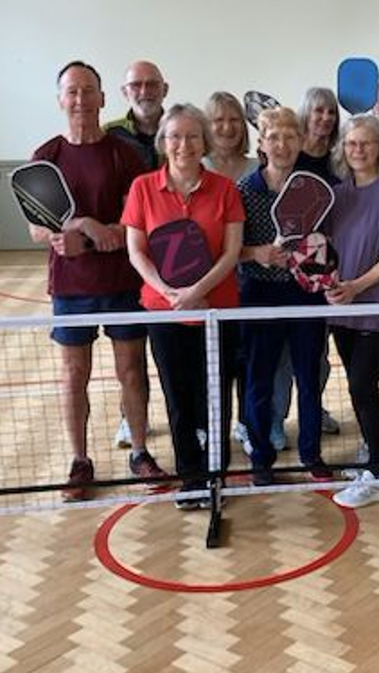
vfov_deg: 39.8
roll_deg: +0.8
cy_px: 307
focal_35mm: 52
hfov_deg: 22.4
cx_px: 356
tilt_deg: -12.9
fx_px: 929
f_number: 1.8
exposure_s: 1/60
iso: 80
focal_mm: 3.99
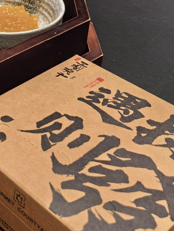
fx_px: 469
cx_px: -37
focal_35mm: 70
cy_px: -5
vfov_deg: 26.2
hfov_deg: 19.7
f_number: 2
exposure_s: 1/100
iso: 100
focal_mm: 5.75
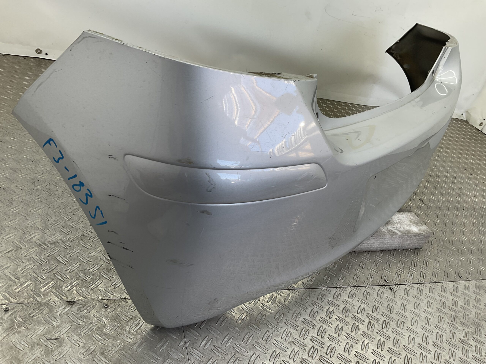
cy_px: 182
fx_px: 407
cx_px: 243
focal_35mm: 29
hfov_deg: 61.7
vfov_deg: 48.2
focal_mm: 3
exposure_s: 1/120
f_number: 1.8
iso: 16
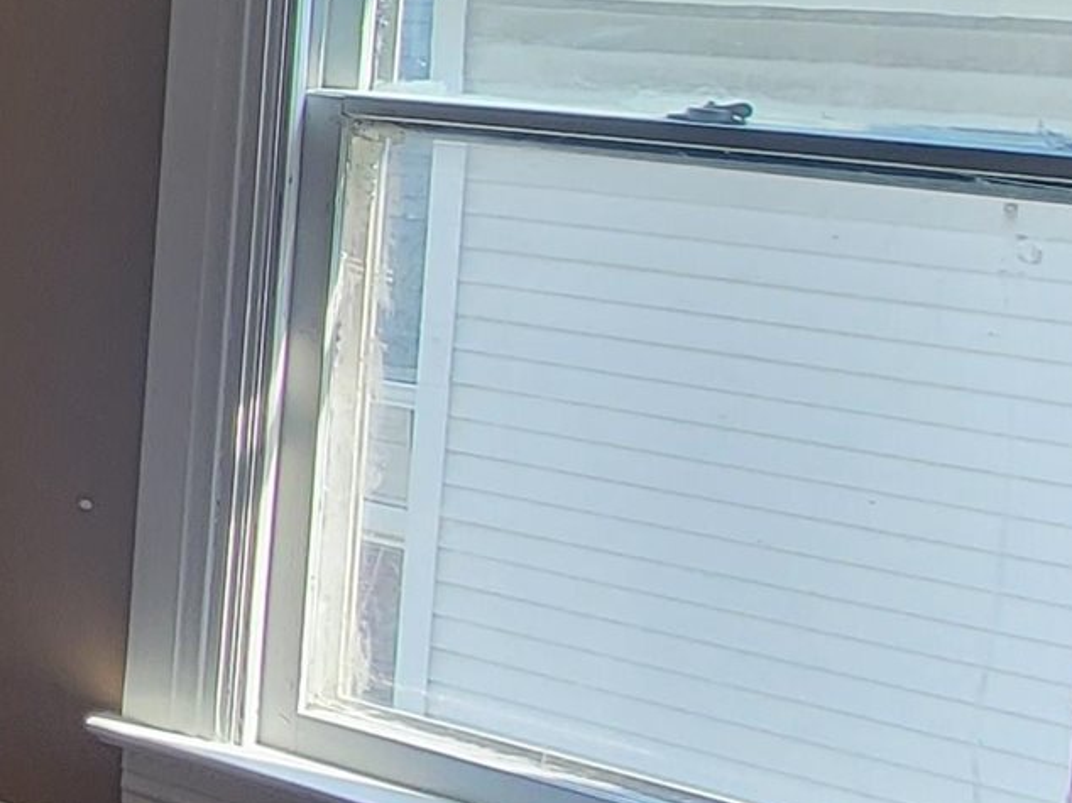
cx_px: -1231
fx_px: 1950
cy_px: 69
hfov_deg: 17.5
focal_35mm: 63
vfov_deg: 22.7
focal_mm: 2.2
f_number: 2.2
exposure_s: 1/60
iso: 80
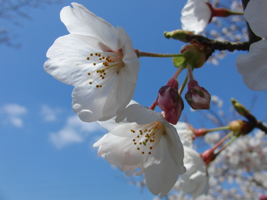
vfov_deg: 38.7
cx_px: 134
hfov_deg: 50.1
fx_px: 285
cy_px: 100
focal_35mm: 37
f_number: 8.5
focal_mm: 6.42
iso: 100
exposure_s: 1/320
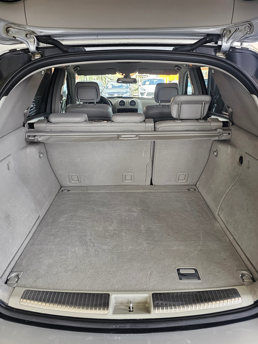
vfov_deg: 64.9
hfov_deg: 51.4
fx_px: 268
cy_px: 145
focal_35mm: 27
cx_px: 127
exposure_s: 1/359
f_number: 1.7
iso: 200
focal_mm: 6.3
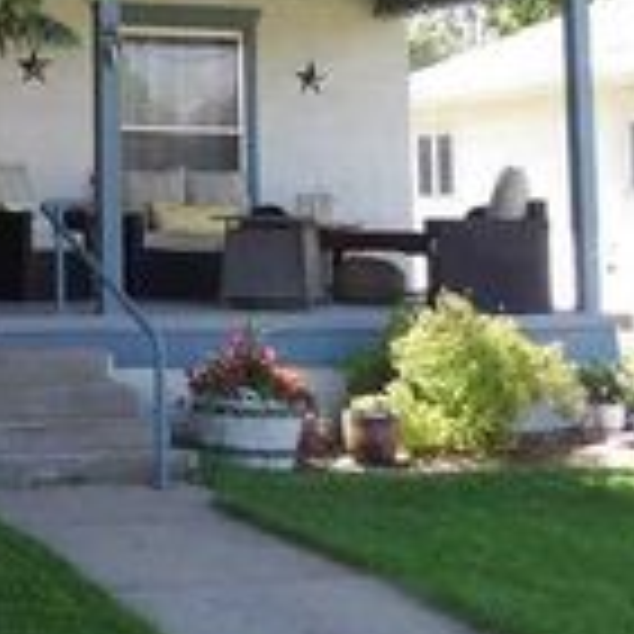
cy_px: 38
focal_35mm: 75
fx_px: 1554
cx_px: -126
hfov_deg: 21.4
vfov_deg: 22.4
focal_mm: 4.3
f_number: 3.2
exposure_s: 1/214
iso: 100
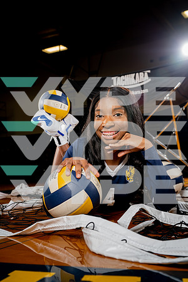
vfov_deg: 43.6
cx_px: 94
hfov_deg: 29.9
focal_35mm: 45
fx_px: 352
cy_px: 141
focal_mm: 45
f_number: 5.6
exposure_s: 1/250
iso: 400
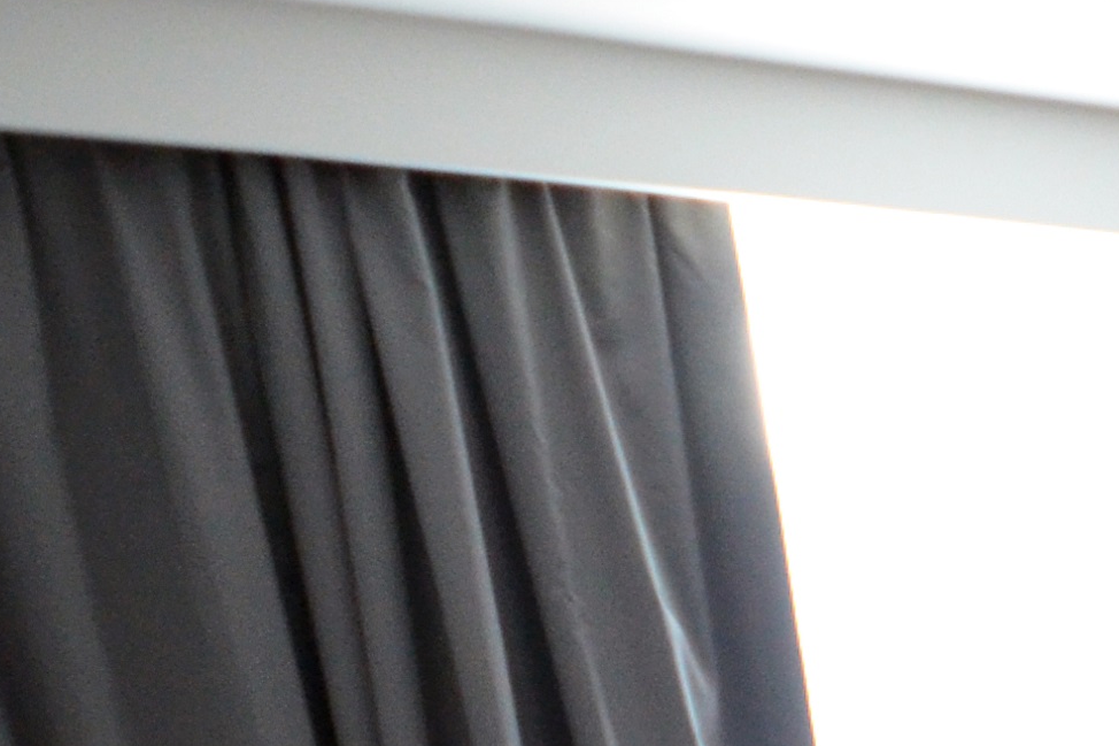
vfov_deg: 14.3
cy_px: 1602
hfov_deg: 18.8
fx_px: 2331
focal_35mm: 75
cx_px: 2151
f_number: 4
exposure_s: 1/30
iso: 1400
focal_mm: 10
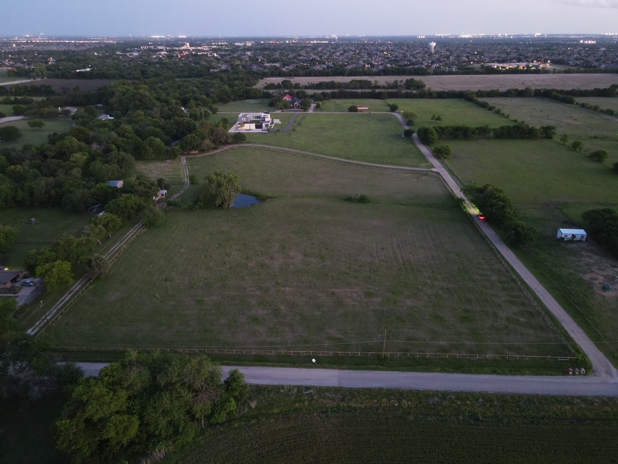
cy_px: 232
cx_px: 309
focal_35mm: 24
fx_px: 428
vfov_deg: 56.8
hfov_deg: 71.6
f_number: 2.8
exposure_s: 1/4
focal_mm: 4.5
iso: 1520
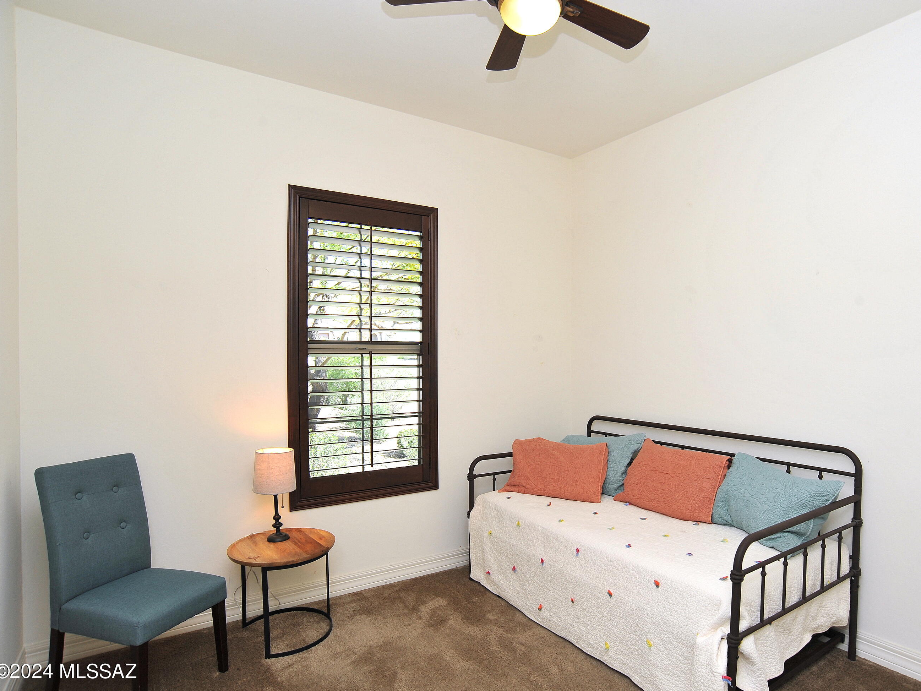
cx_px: 525
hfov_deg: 81.3
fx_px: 532
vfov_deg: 66.0
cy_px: 349
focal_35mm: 20
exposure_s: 1/50
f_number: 8
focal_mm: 18
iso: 400
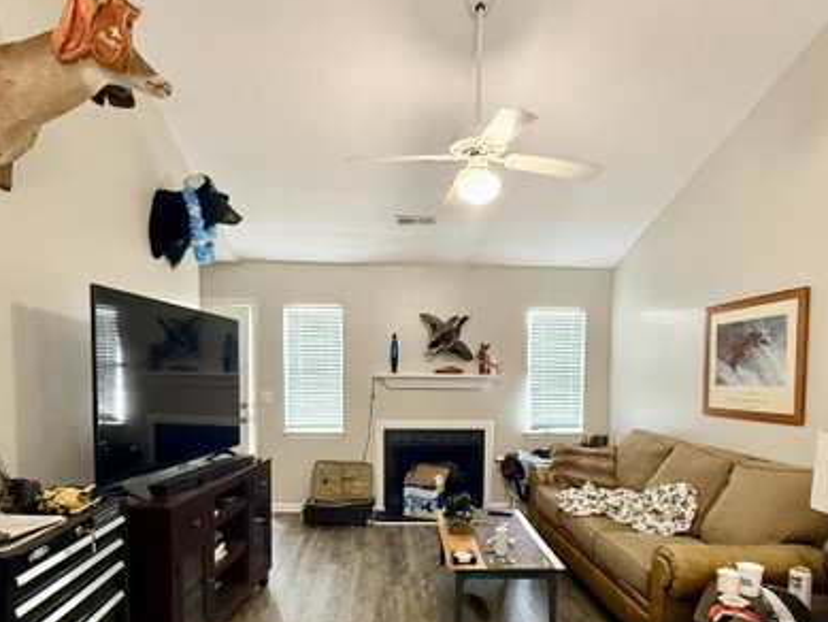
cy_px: 409
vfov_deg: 57.7
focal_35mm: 23
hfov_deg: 73.9
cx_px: 401
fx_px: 550
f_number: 2.2
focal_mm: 2.22
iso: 500
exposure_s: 1/60
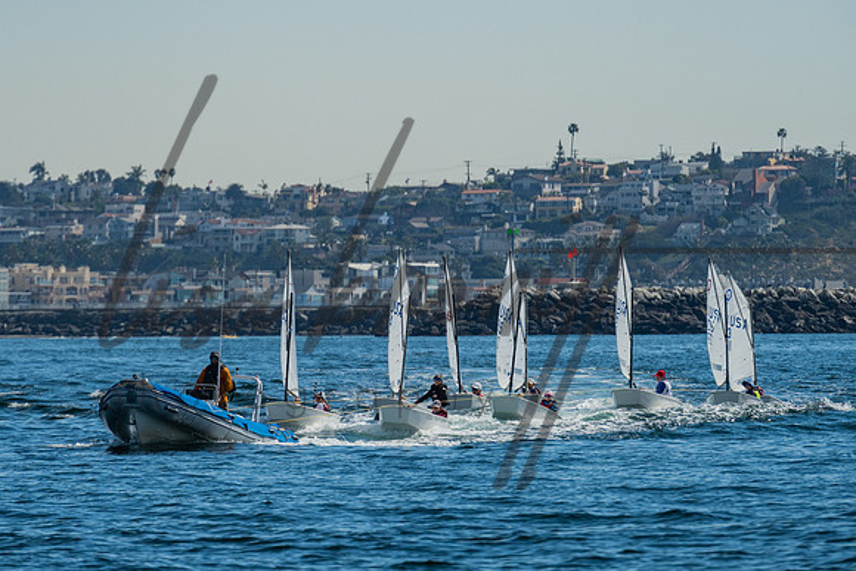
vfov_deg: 3.8
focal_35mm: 365
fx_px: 8673
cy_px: 219
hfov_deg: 5.7
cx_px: 393
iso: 100
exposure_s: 1/500
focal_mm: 200
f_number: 6.3
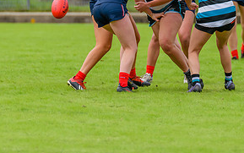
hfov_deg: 1.9
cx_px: 227
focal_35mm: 1086
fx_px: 7226
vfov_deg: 1.2
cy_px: 40
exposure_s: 1/2000
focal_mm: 420
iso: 800
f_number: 6.3
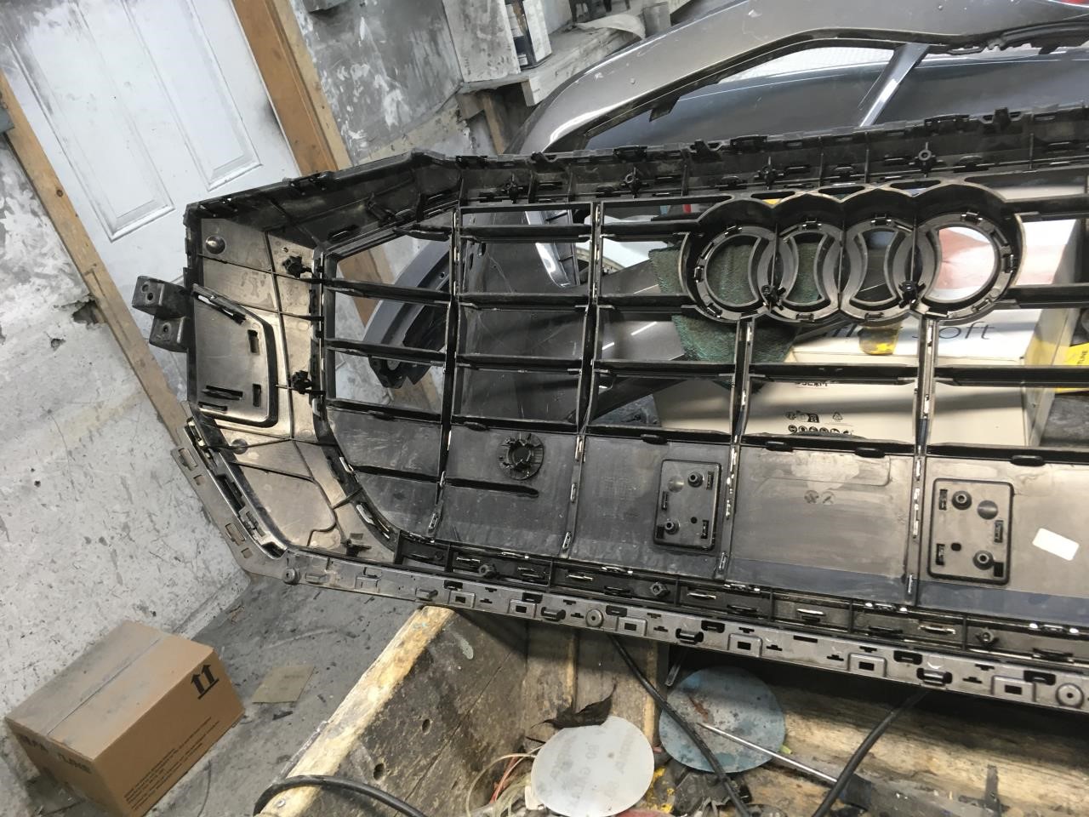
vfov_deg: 48.2
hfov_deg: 61.7
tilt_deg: -28.3
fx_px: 912
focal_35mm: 29
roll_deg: +17.1
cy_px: 408
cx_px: 544
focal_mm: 4.15
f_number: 2.2
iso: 80
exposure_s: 1/30
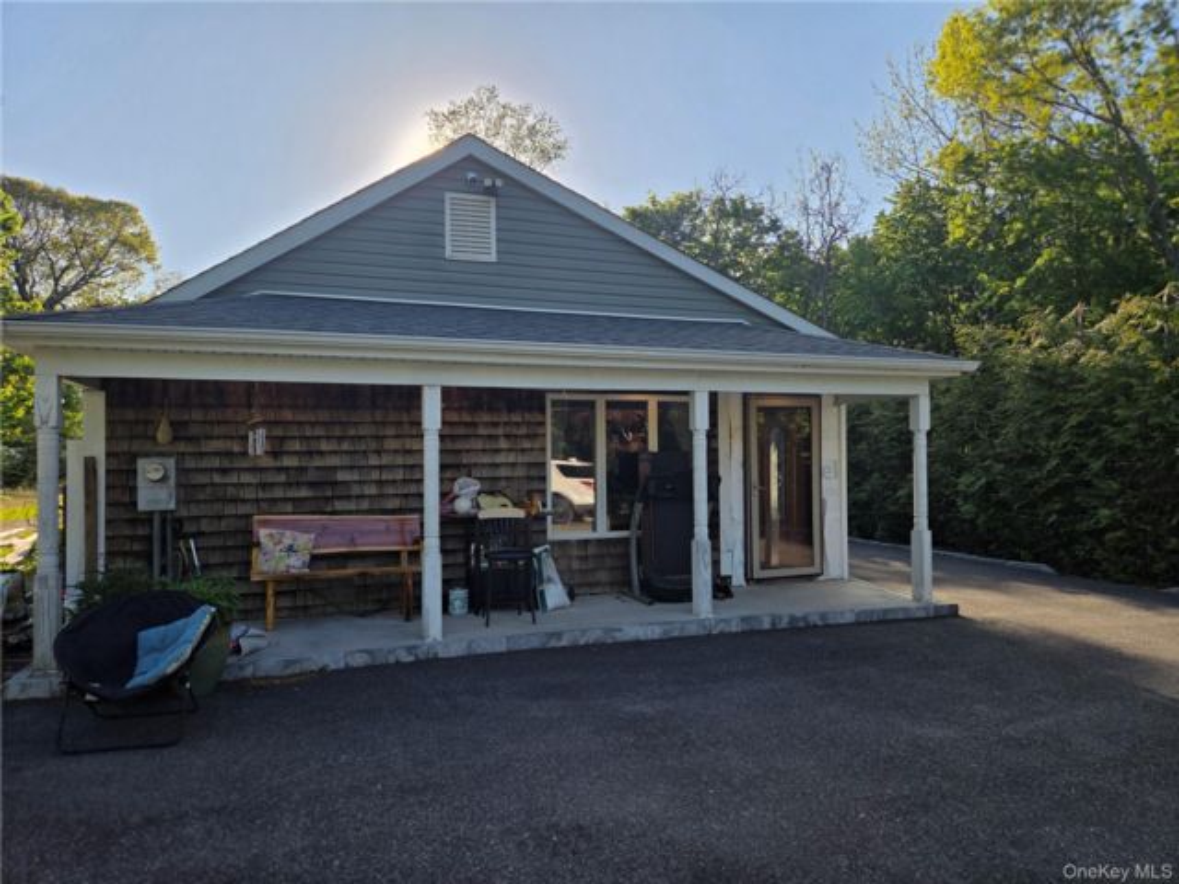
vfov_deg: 58.9
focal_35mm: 23
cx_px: 590
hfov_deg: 73.9
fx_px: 783
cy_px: 442
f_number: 1.8
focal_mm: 5.4
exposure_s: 1/4365
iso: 80
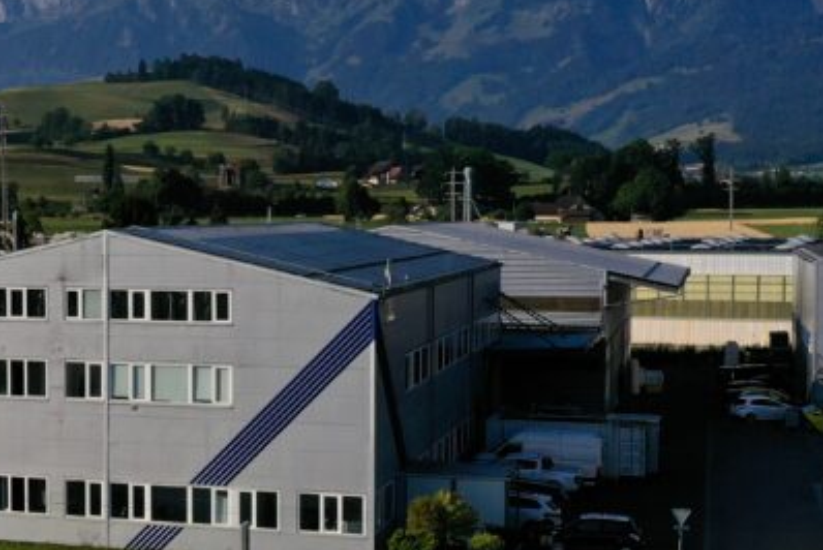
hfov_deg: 27.0
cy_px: 299
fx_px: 1647
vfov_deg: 19.0
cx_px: 74
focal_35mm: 72
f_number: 7.1
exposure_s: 1/800
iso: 100
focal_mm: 10.26
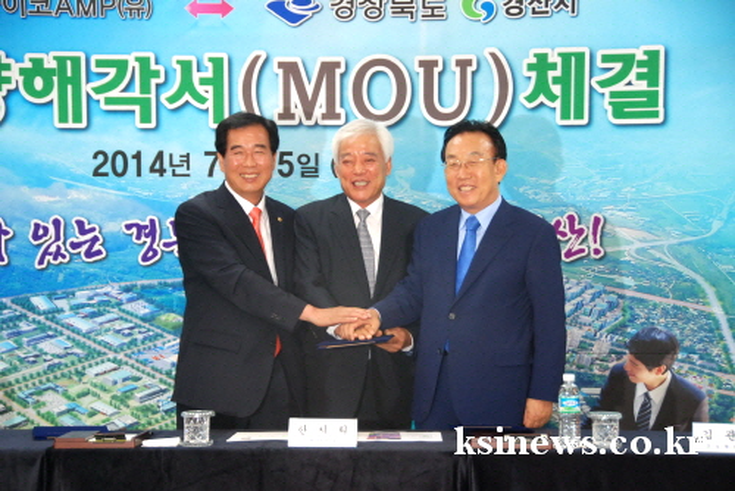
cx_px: 368
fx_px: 1900
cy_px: 246
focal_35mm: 93
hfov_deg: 21.9
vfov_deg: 14.7
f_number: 5
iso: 800
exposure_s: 1/60
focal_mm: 62
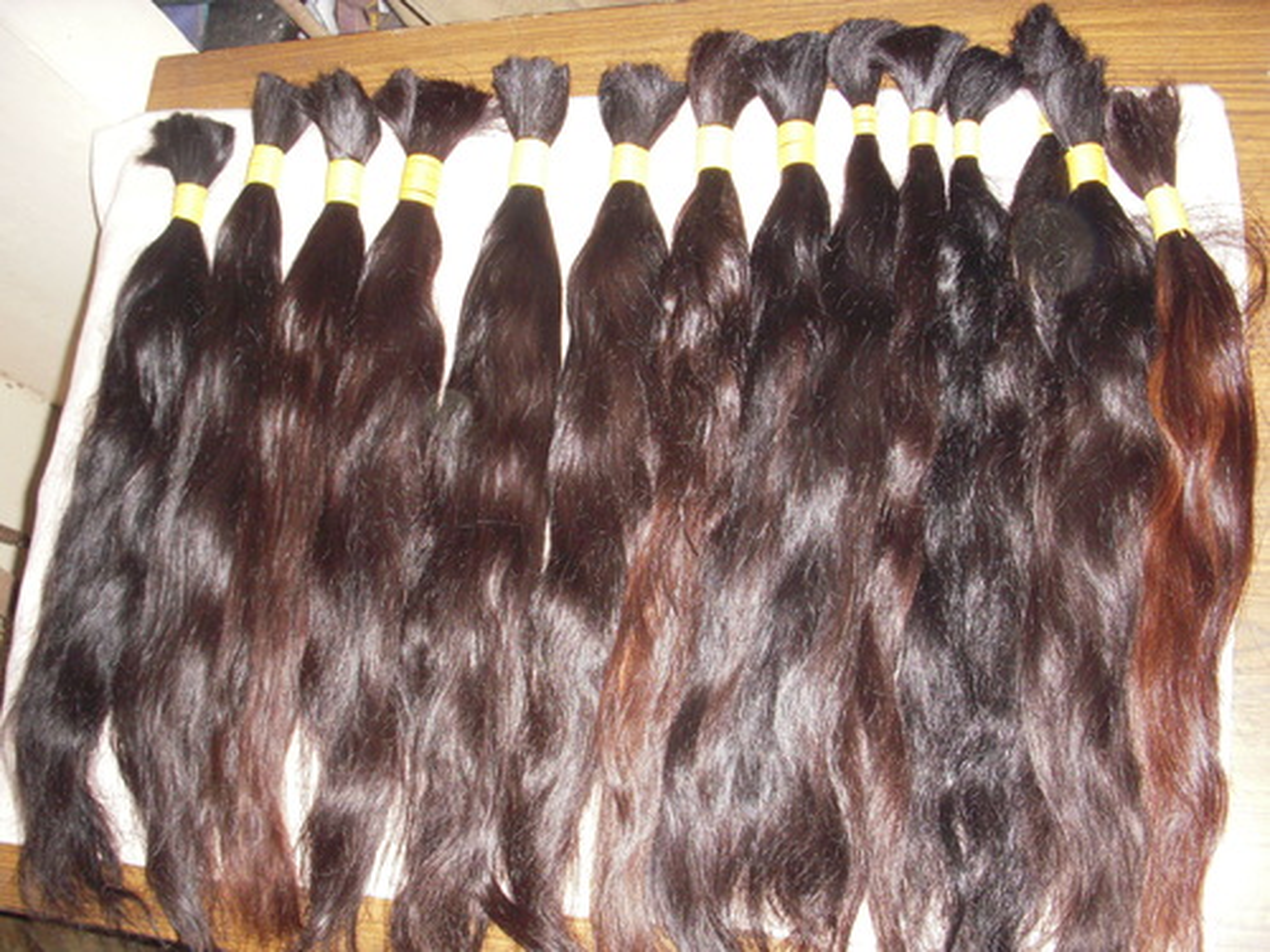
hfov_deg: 49.0
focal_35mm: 38
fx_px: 1394
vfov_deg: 37.7
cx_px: 635
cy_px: 476
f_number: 3.3
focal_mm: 6.3
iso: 400
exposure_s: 1/125
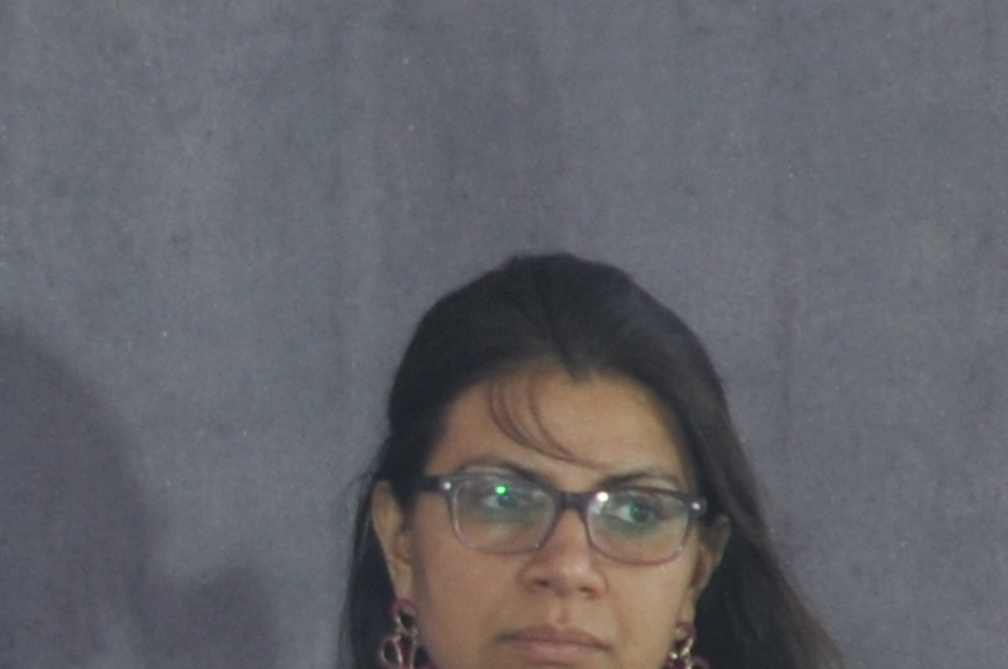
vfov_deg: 2.3
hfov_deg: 3.5
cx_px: -870
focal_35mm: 592
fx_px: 16555
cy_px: 620
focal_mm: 60
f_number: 4.5
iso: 200
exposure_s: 1/250
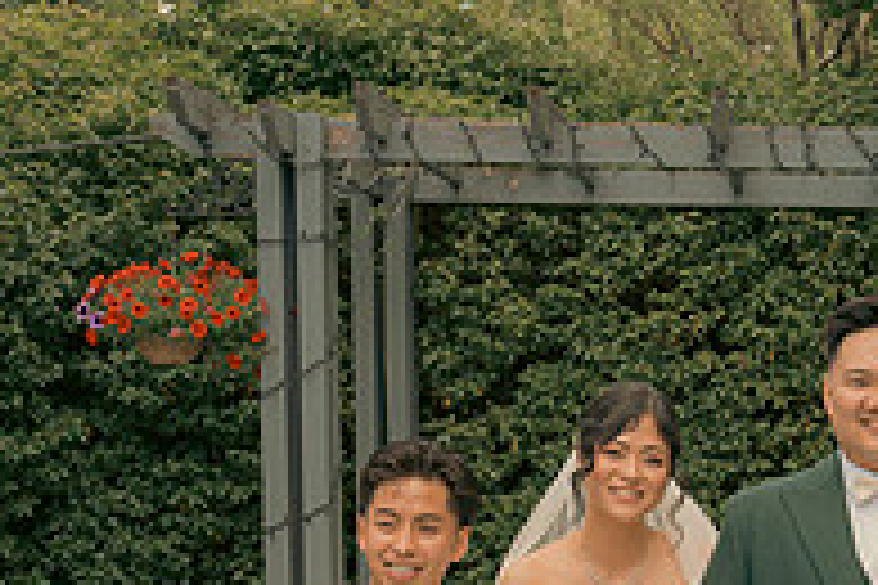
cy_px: 574
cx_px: 779
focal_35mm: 92
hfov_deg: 21.7
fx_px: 2244
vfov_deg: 14.6
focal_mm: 31
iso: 160
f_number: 5.6
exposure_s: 1/160
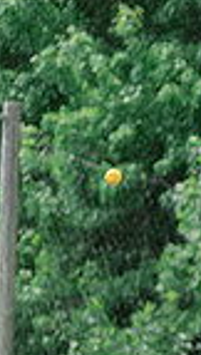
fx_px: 12894
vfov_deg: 1.6
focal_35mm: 1368
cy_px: 560
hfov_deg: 0.9
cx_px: 1102
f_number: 4
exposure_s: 1/1000
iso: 250
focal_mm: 200
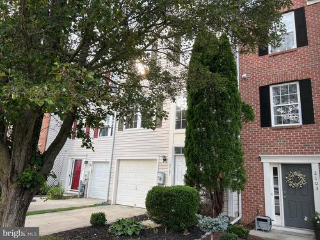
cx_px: 160
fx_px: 240
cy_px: 120
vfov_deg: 53.1
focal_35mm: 26
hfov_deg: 67.3
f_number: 1.5
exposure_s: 1/687
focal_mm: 5.7
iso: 50
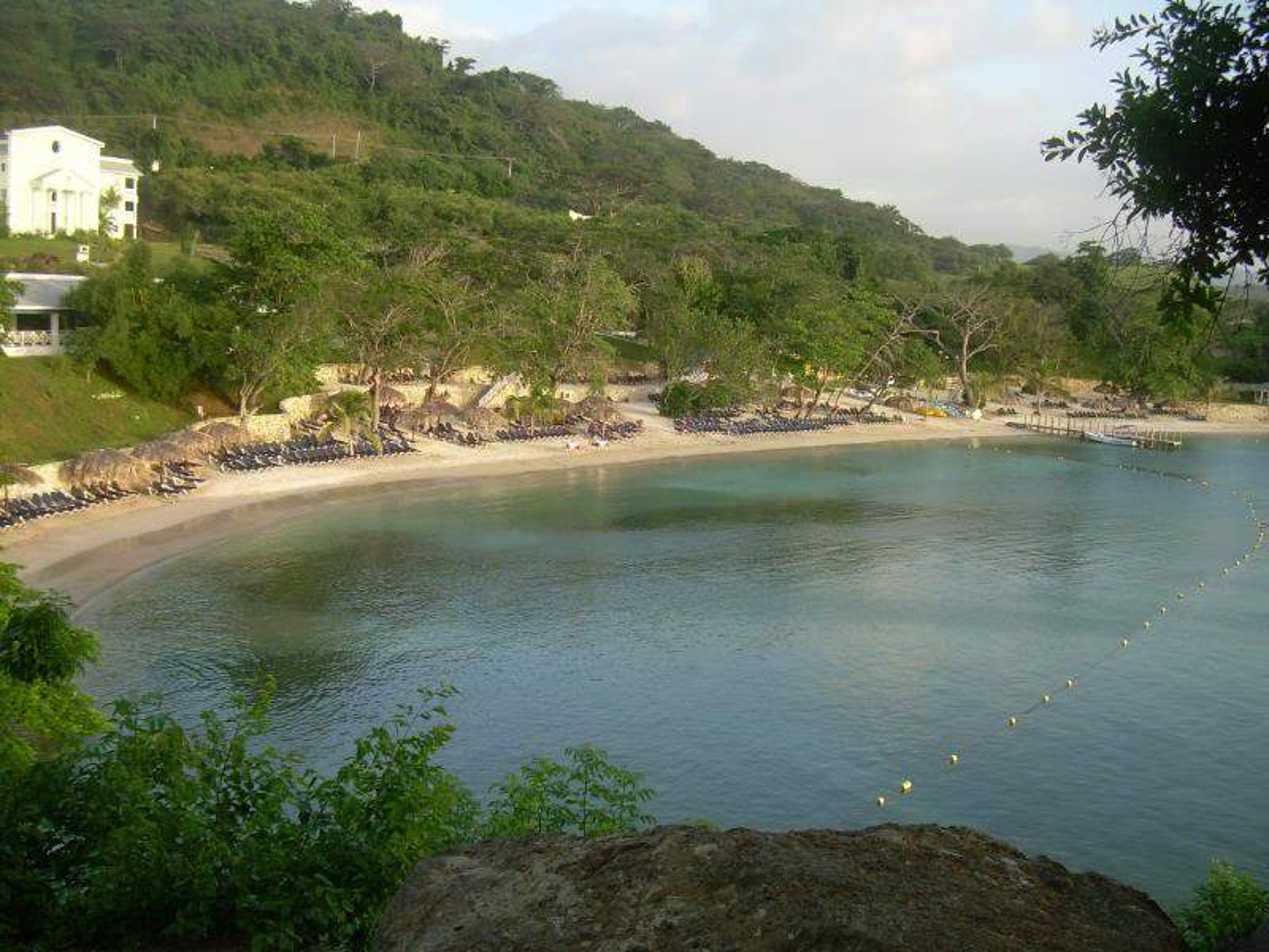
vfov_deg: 37.7
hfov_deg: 49.0
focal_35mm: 38
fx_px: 1393
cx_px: 634
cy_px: 476
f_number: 2.8
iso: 50
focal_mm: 6.3
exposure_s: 1/210
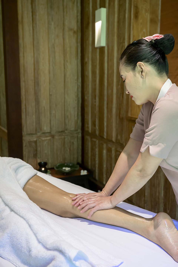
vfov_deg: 49.6
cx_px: 89
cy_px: 134
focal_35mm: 39
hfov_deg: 34.2
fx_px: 289
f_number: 4.5
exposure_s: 1/200
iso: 3600
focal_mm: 39
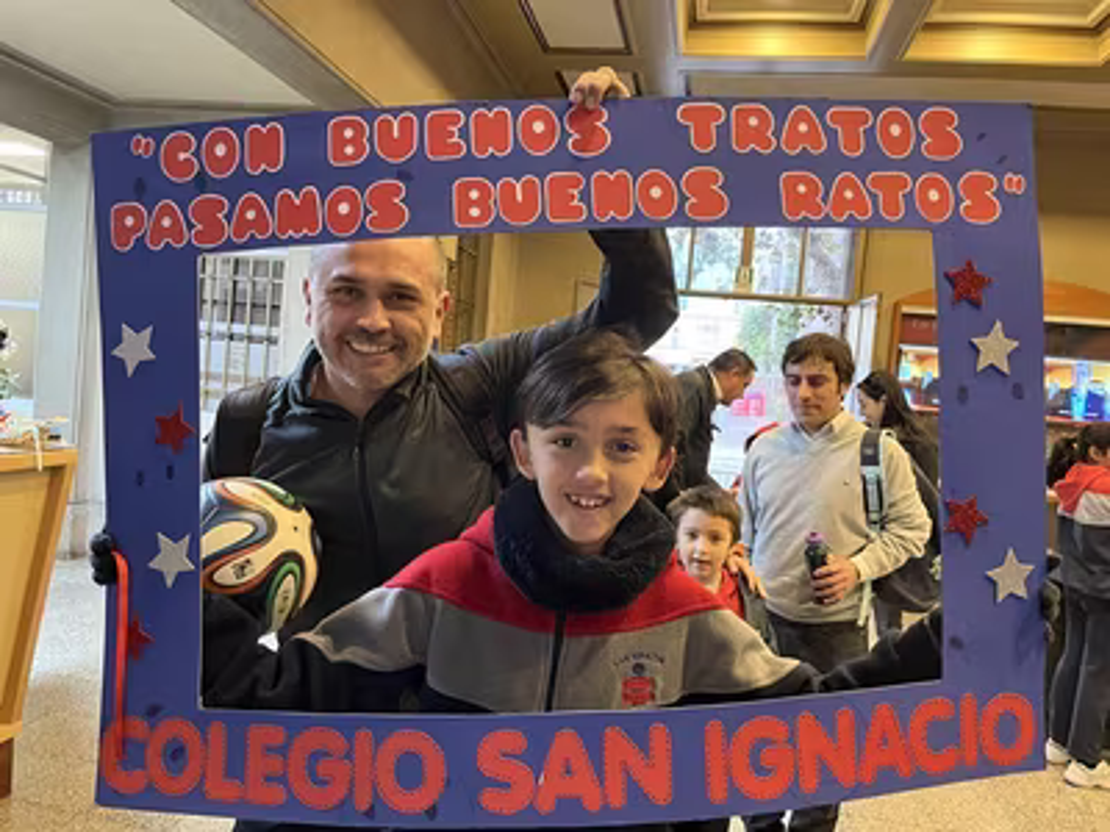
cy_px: 416
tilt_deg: -1.9
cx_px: 555
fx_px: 834
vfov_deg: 53.1
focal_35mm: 26
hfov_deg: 67.3
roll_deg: -4.0
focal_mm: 5.1
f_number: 1.6
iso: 640
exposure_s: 1/33
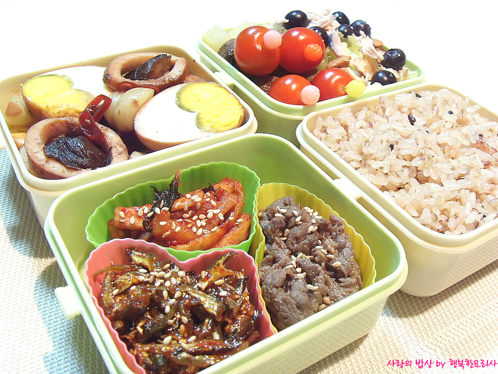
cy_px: 187
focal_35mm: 39
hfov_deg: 47.9
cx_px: 249
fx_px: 561
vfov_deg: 36.8
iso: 400
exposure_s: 1/15
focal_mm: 6.6
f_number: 3.5
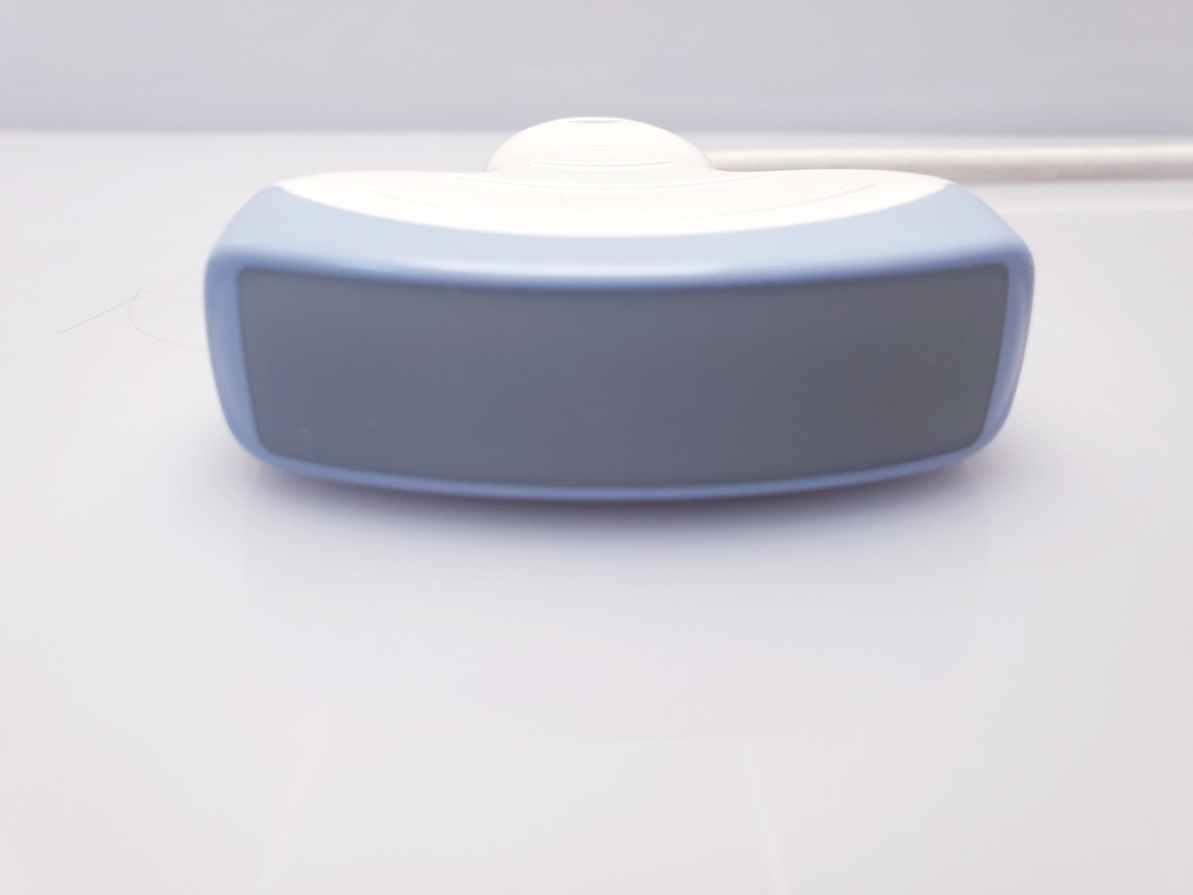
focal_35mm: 26
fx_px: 896
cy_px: 448
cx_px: 596
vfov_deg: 53.1
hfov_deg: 67.3
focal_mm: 4.3
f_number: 2.4
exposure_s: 1/50
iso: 64
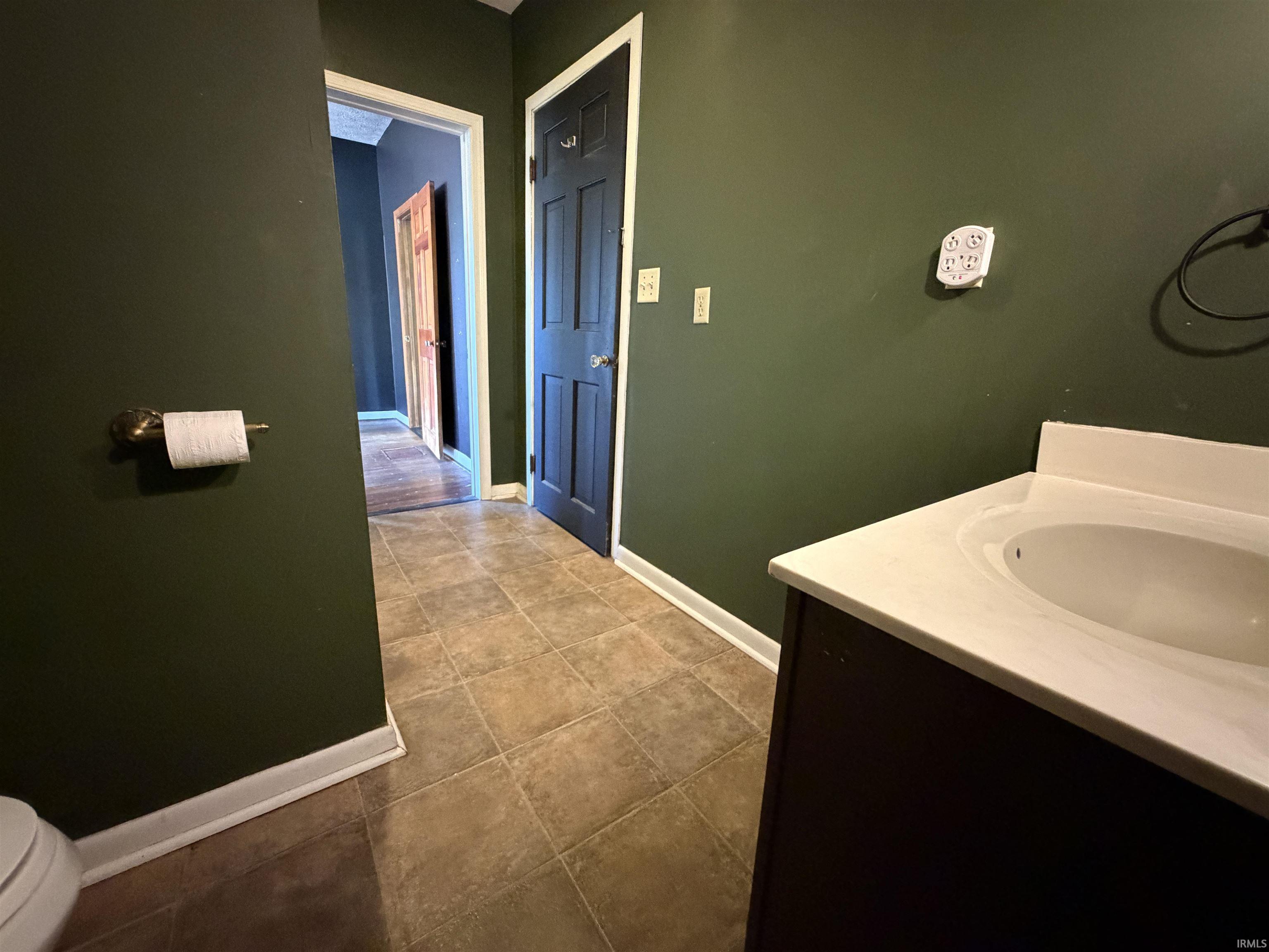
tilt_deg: -14.9
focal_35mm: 14
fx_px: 513
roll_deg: -2.6
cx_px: 634
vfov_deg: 85.7
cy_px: 476
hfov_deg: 102.1
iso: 1250
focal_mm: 2.22
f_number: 2.2
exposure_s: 1/40
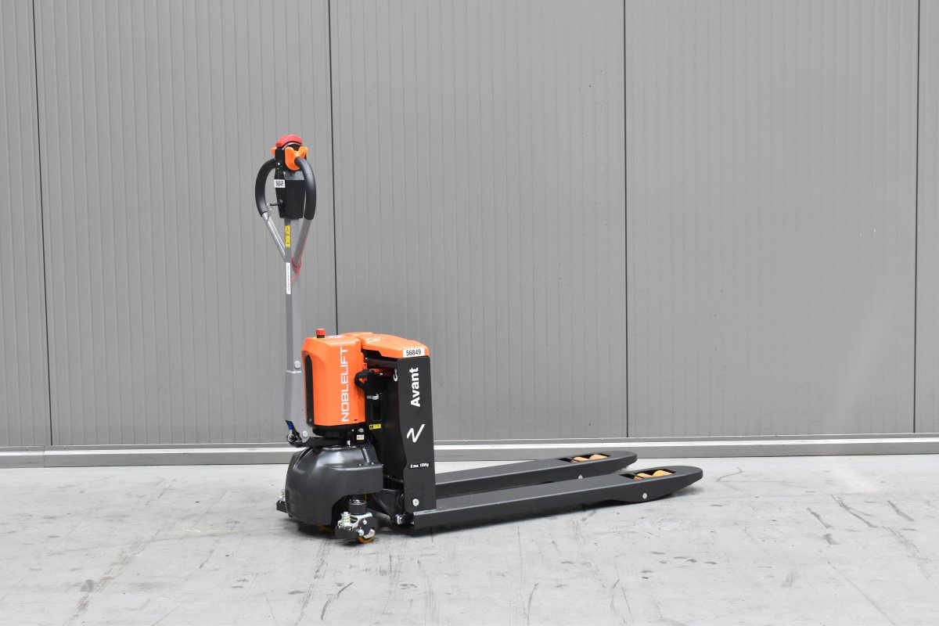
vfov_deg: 22.6
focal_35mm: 60
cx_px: 470
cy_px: 313
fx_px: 1565
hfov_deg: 33.4
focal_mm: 40
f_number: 7.1
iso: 1250
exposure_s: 1/20
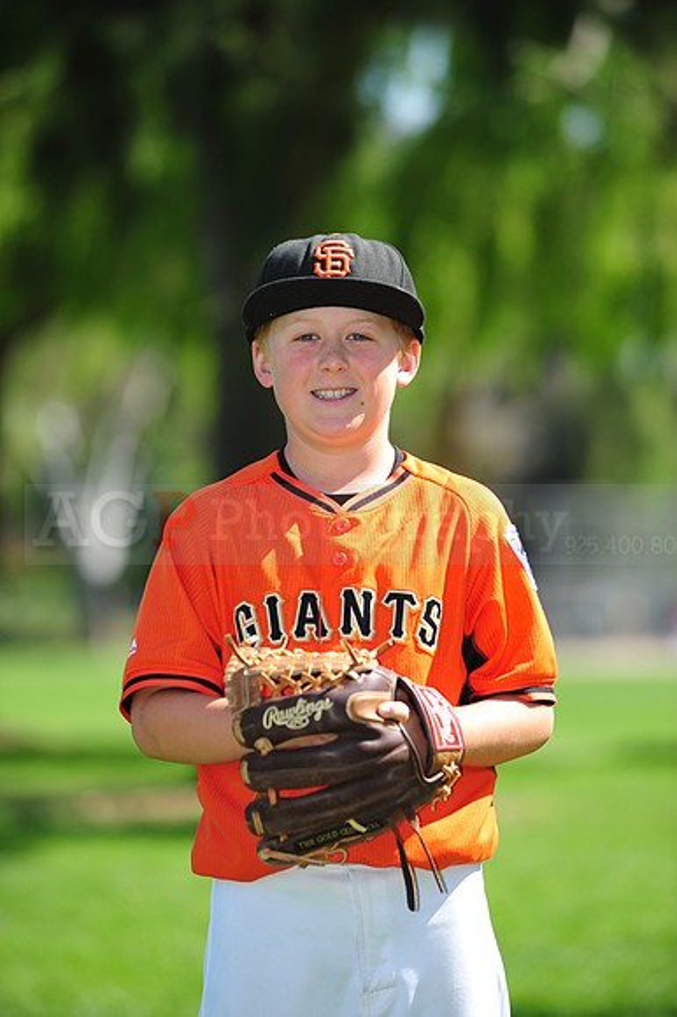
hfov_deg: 6.9
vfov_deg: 10.3
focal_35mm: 200
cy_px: 508
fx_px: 5648
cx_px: 338
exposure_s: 1/800
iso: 200
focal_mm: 200
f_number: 4.5
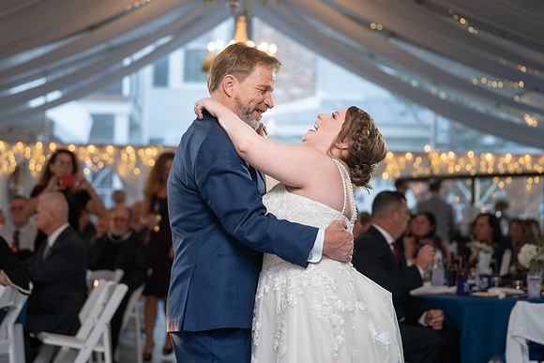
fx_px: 1400
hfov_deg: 21.9
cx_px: 205
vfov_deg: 14.8
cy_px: 155
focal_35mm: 93
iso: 500
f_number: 2.8
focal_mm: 73
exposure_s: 1/250
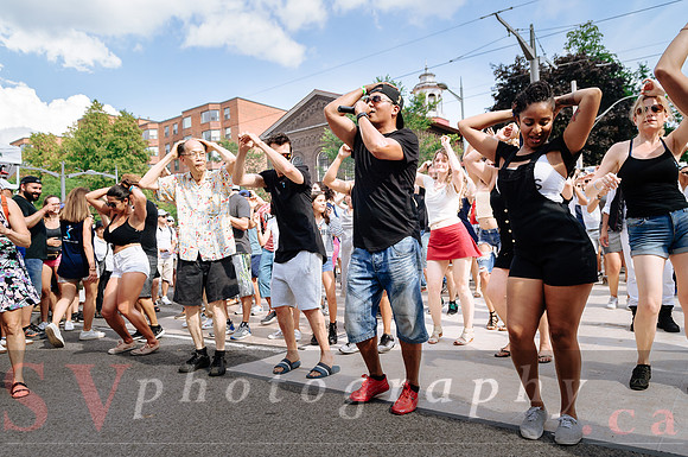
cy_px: 228
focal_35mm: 26
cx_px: 344
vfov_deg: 50.3
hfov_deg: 70.5
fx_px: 487
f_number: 4
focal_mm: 17
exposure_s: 1/1000
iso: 100
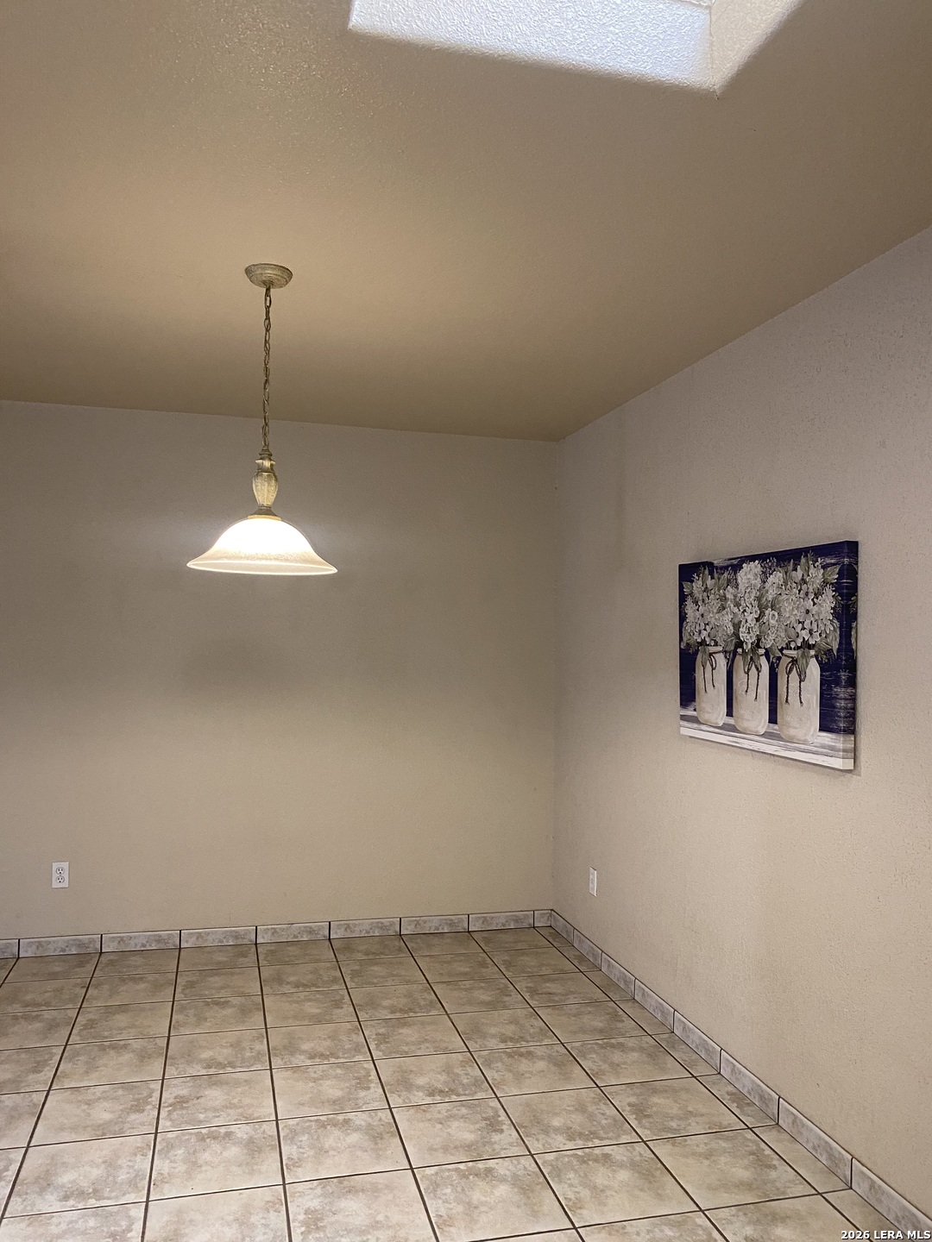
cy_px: 621
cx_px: 466
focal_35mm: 26
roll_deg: -1.2
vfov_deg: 67.3
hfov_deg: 53.1
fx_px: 933
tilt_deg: +3.7
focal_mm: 4.25
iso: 250
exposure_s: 1/60
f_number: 1.8
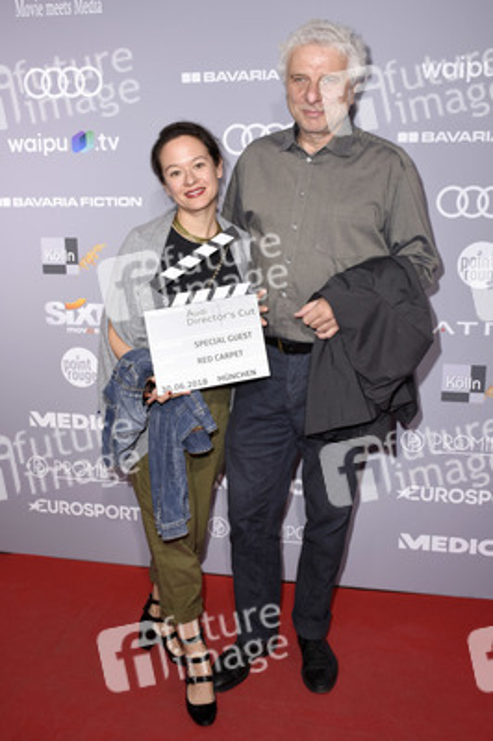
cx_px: 246
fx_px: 710
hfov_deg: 38.3
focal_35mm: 34
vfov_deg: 55.1
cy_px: 370
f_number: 6.3
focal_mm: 23
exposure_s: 1/160
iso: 250
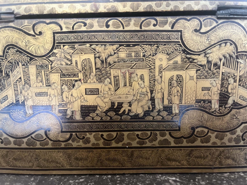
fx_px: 186
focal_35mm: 26
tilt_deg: -8.6
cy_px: 92
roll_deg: +0.7
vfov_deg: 53.1
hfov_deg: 67.3
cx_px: 124
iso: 500
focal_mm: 5.1
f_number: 1.6
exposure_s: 1/50
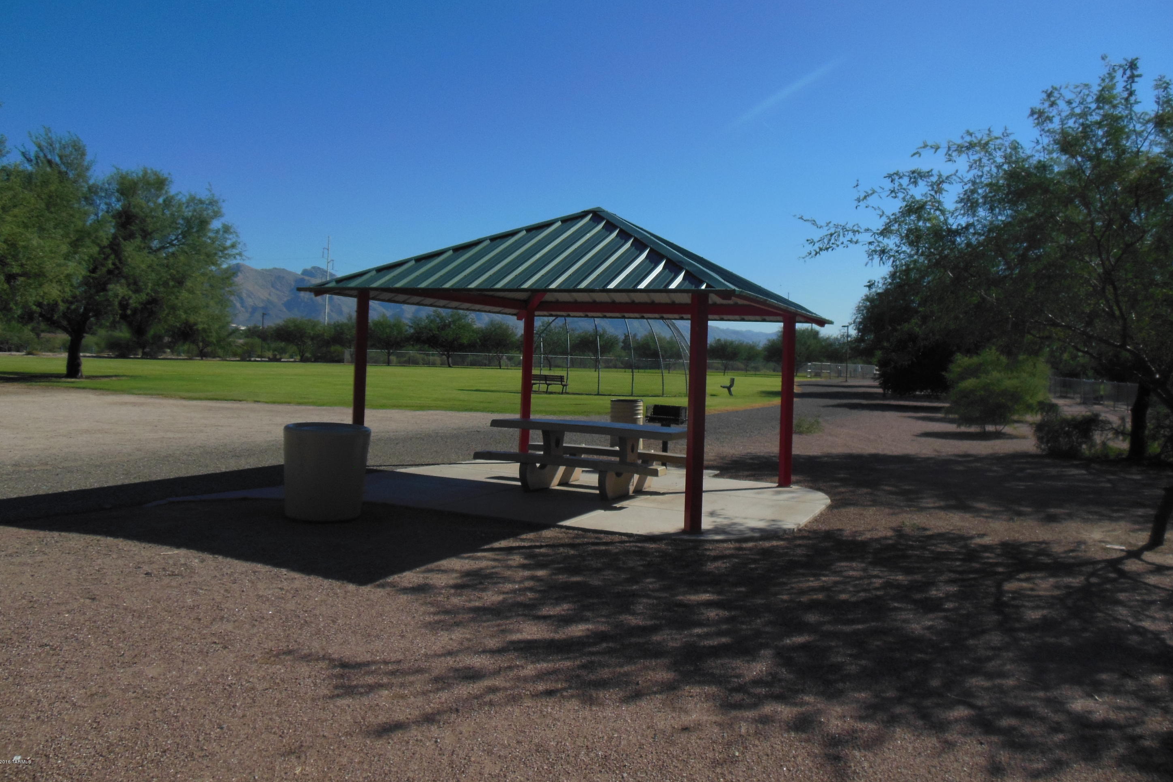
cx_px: 602
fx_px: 880
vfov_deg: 47.8
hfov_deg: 67.4
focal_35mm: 27
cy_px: 333
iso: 125
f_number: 6.4
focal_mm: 4.5
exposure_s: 1/800
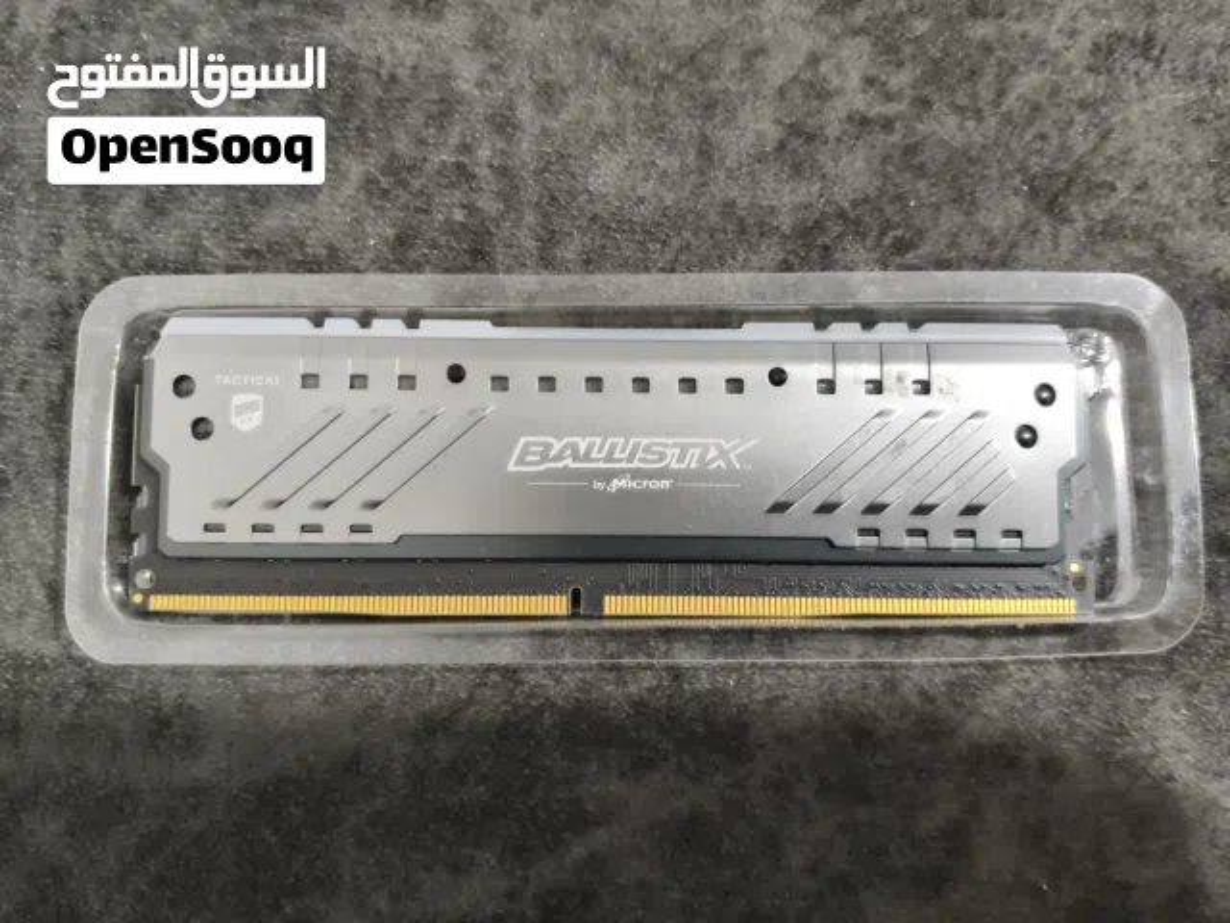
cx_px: 615
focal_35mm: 23
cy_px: 462
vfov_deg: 58.9
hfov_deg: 73.9
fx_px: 817
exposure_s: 1/33.3
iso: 704
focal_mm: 4.09
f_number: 1.6
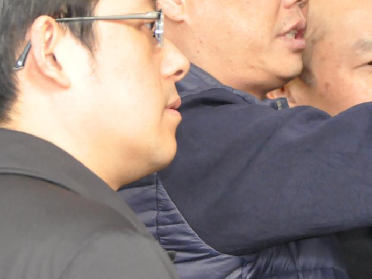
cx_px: 295
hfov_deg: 5.0
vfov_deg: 3.7
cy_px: 102
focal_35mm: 400
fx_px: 4299
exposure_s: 1/80
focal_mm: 112
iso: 2500
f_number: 5.6
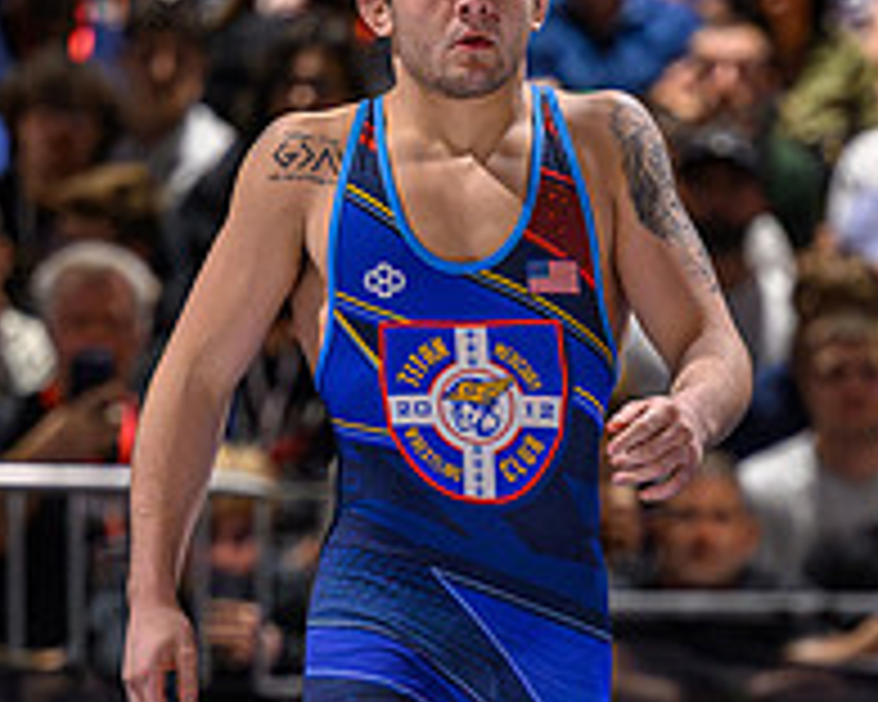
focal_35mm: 475
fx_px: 12343
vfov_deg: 3.3
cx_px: 437
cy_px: 614
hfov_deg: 4.1
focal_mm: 160
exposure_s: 1/800
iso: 10000
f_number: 2.8
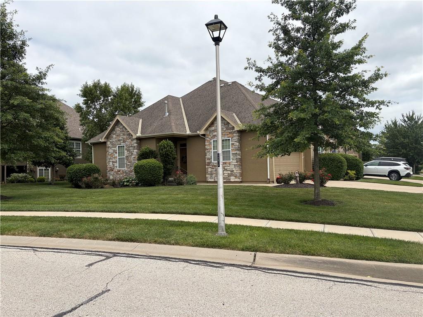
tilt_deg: +1.3
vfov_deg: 53.1
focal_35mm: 26
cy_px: 158
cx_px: 212
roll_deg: +1.9
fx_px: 318
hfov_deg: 67.3
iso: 50
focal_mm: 5.96
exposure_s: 1/4065
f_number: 1.6
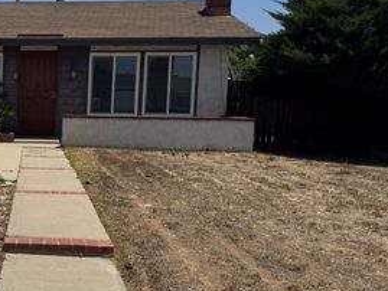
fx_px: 639
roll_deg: -0.5
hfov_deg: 30.2
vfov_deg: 25.6
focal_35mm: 57
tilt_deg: -6.3
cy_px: 169
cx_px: -42
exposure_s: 1/7937
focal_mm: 6.76
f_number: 1.78
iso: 80
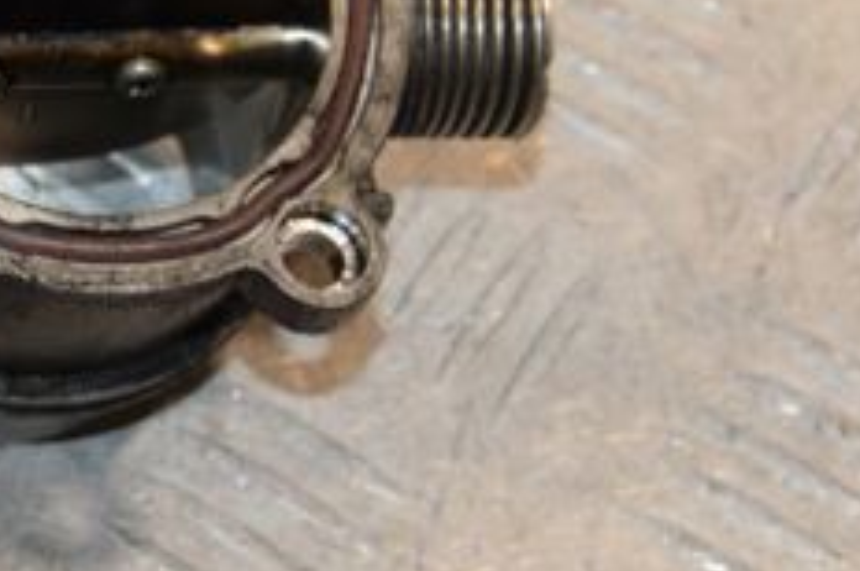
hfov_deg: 8.5
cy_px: -85
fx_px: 5725
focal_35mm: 240
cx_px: -167
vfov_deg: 5.7
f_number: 7.1
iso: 1600
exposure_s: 1/200
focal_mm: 58
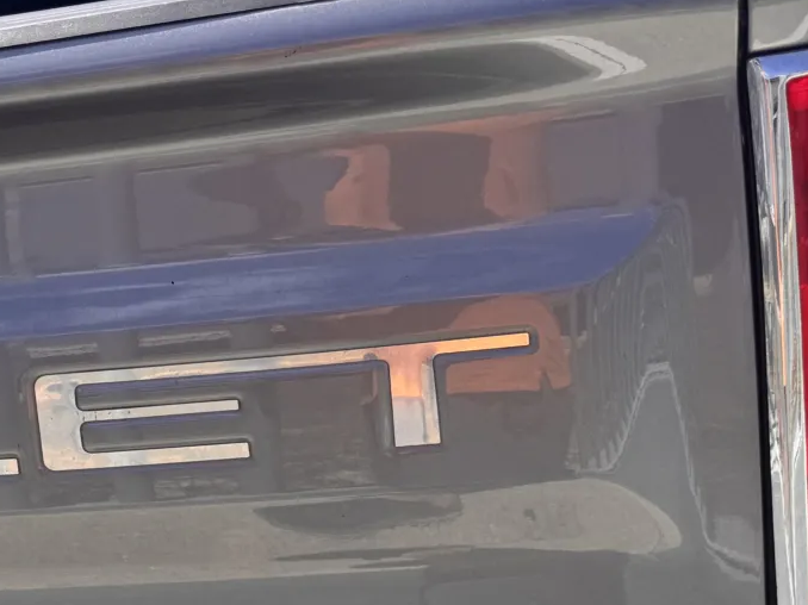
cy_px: 251
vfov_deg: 21.6
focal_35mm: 68
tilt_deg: -9.6
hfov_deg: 24.4
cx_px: -284
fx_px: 1587
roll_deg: +9.4
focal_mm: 6.76
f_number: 1.78
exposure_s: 1/2506
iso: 80
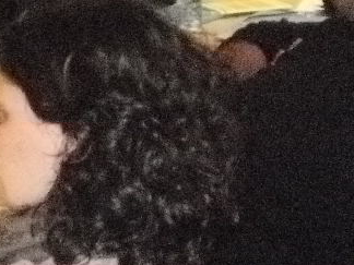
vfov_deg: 9.9
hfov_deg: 12.8
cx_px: -83
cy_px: 157
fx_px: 1534
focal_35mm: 150
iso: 1600
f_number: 3.1
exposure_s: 1/60
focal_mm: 6.3
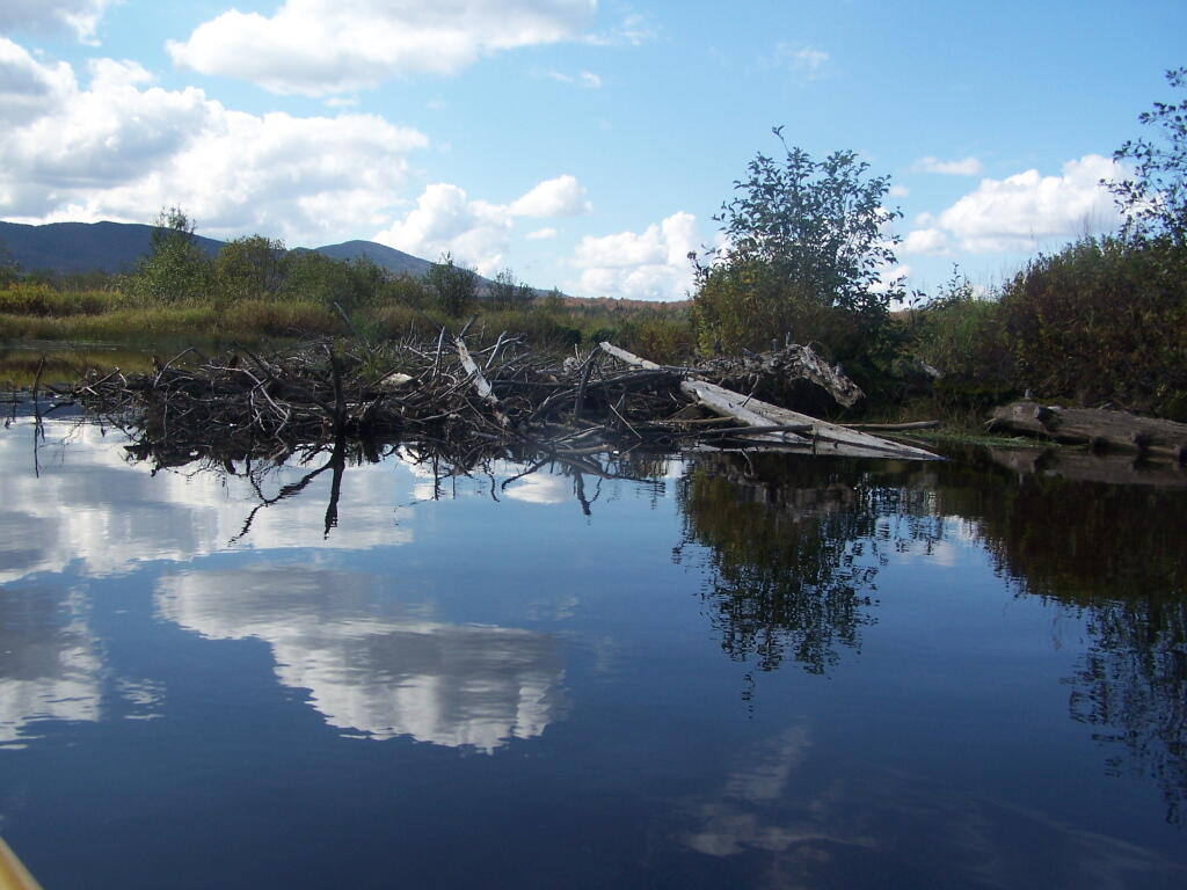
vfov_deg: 37.7
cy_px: 445
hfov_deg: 49.0
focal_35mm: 38
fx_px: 1303
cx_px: 594
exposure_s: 1/640
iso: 80
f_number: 4
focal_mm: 6.3
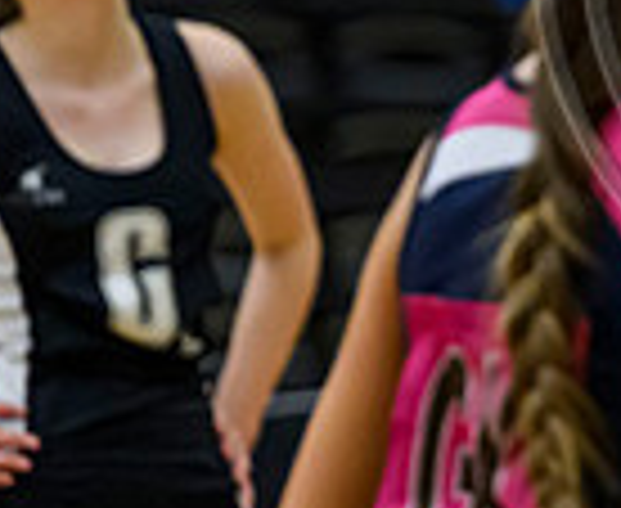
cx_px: 1151
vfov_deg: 2.0
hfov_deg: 2.4
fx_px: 14877
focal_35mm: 802
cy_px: -138
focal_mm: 160
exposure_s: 1/1000
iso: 6400
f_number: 3.2
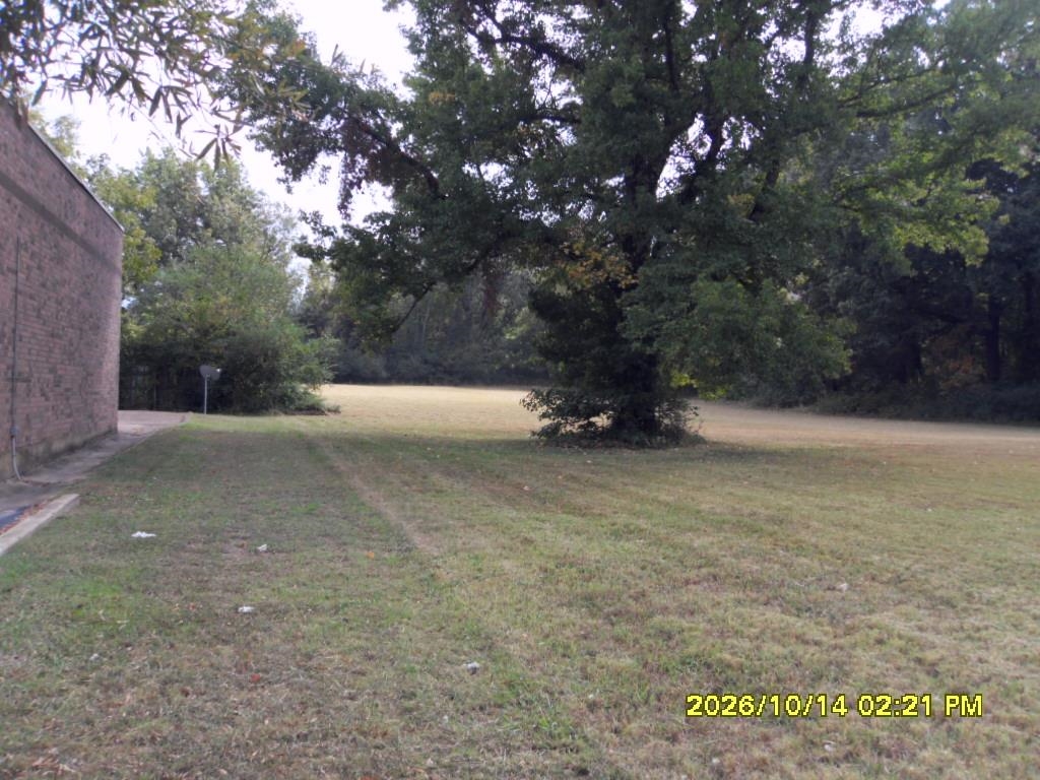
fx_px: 1052
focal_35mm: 35
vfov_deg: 40.7
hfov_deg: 52.6
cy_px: 390
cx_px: 520
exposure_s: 1/350
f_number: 3.5
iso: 80
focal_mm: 6.3
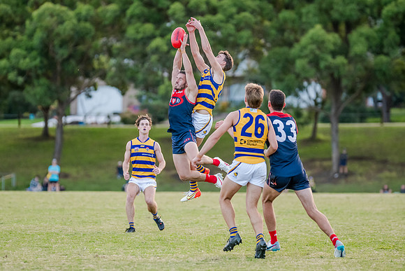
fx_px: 2577
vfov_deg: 6.0
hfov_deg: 9.0
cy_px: 146
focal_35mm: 229
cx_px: 182
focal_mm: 195
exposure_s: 1/1600
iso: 2000
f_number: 2.8
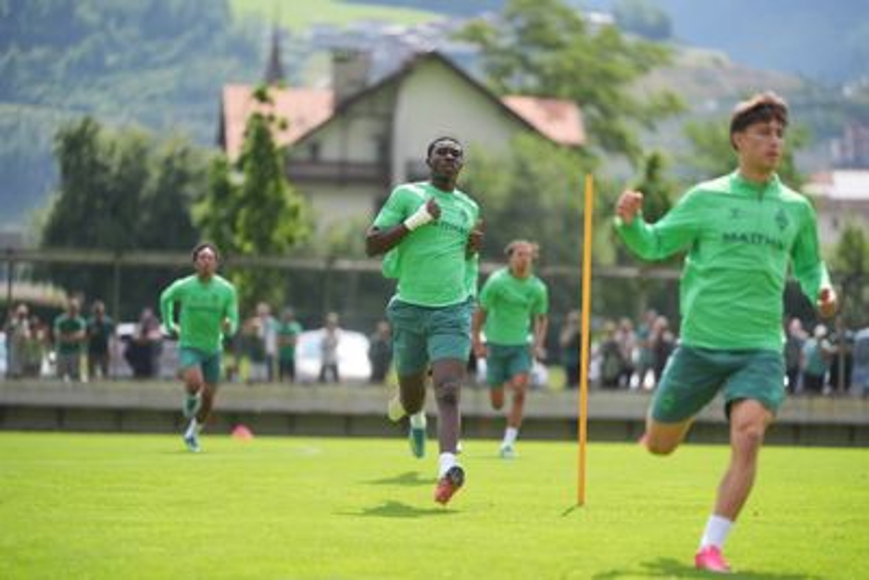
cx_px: 434
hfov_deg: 13.7
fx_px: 3622
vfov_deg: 9.2
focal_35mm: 150
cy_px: 290
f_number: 2
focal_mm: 150
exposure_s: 1/12800
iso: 640
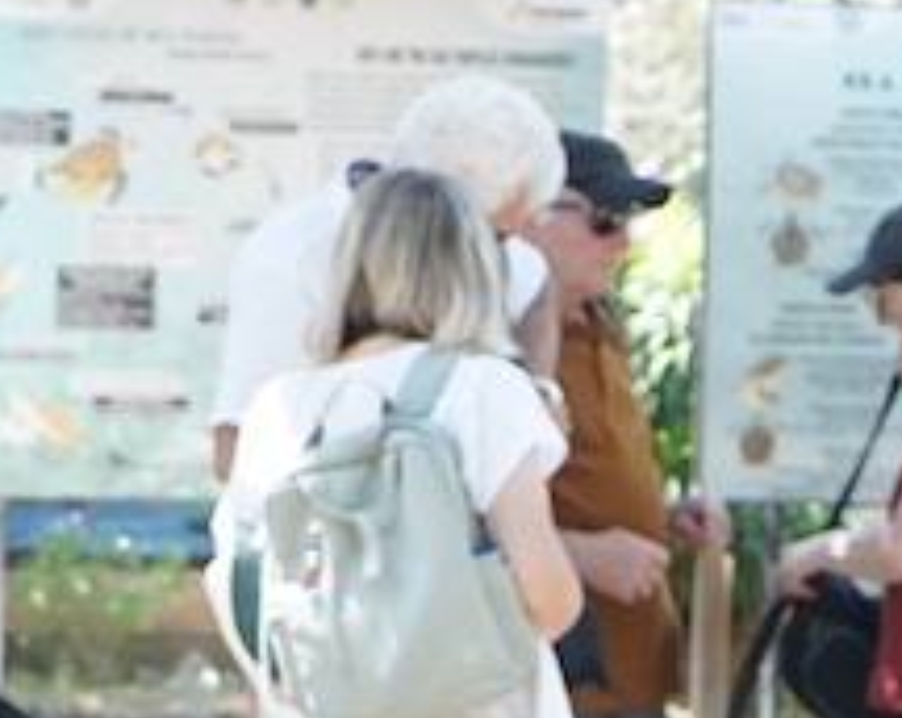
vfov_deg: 5.6
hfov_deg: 7.1
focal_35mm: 273
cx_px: 163
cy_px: 737
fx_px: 7275
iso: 400
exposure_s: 1/160
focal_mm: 49
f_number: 5.6
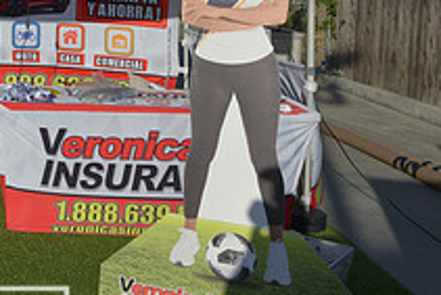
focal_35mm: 66
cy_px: 1
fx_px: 809
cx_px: -79
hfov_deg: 27.1
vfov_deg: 20.0
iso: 400
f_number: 14
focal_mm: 24
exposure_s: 1/800
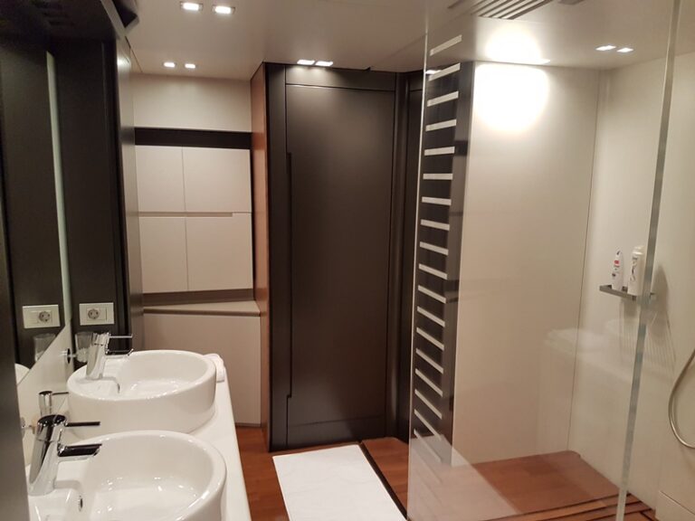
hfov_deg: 67.3
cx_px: 348
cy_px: 260
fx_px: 522
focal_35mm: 26
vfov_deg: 53.1
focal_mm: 4.2
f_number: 1.7
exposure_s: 1/50
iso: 160
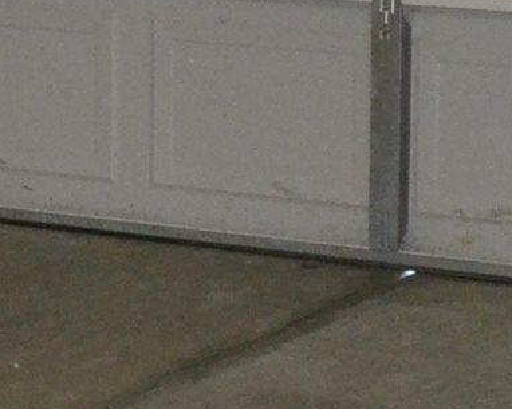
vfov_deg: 7.3
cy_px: -358
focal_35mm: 204
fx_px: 3089
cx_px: -86
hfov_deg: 9.4
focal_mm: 18
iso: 2000
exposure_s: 1/60
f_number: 3.5
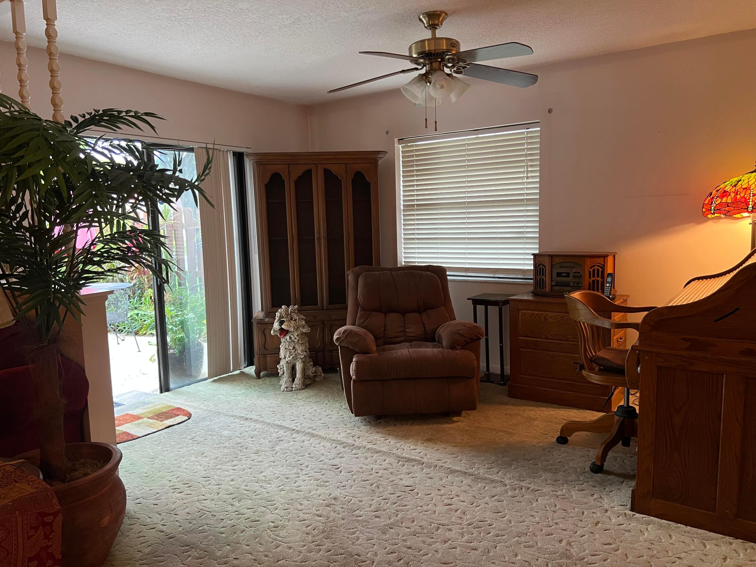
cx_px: 378
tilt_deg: -6.8
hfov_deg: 67.3
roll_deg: +1.4
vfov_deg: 53.1
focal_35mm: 26
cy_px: 284
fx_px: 568
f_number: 1.5
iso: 320
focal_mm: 5.7
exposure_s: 1/60
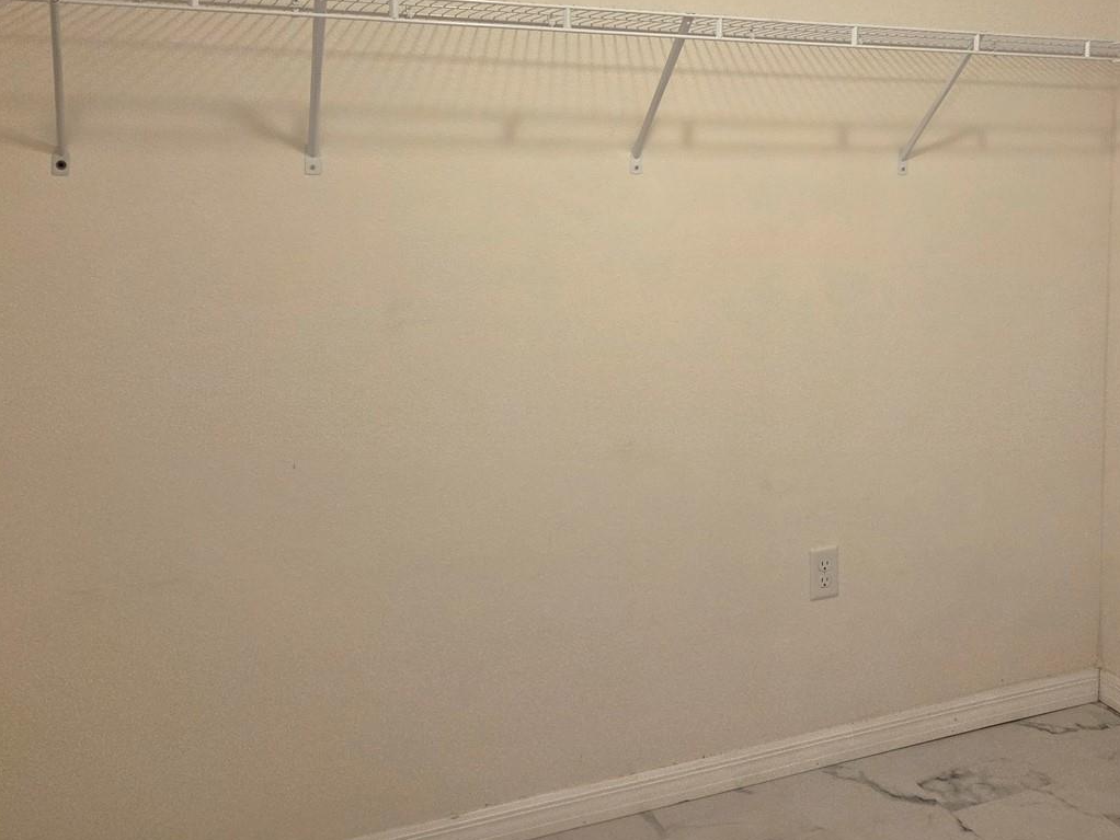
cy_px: 206
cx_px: 731
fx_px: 1165
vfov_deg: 38.6
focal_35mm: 36
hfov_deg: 50.6
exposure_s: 1/120
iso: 200
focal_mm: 5.4
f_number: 1.8
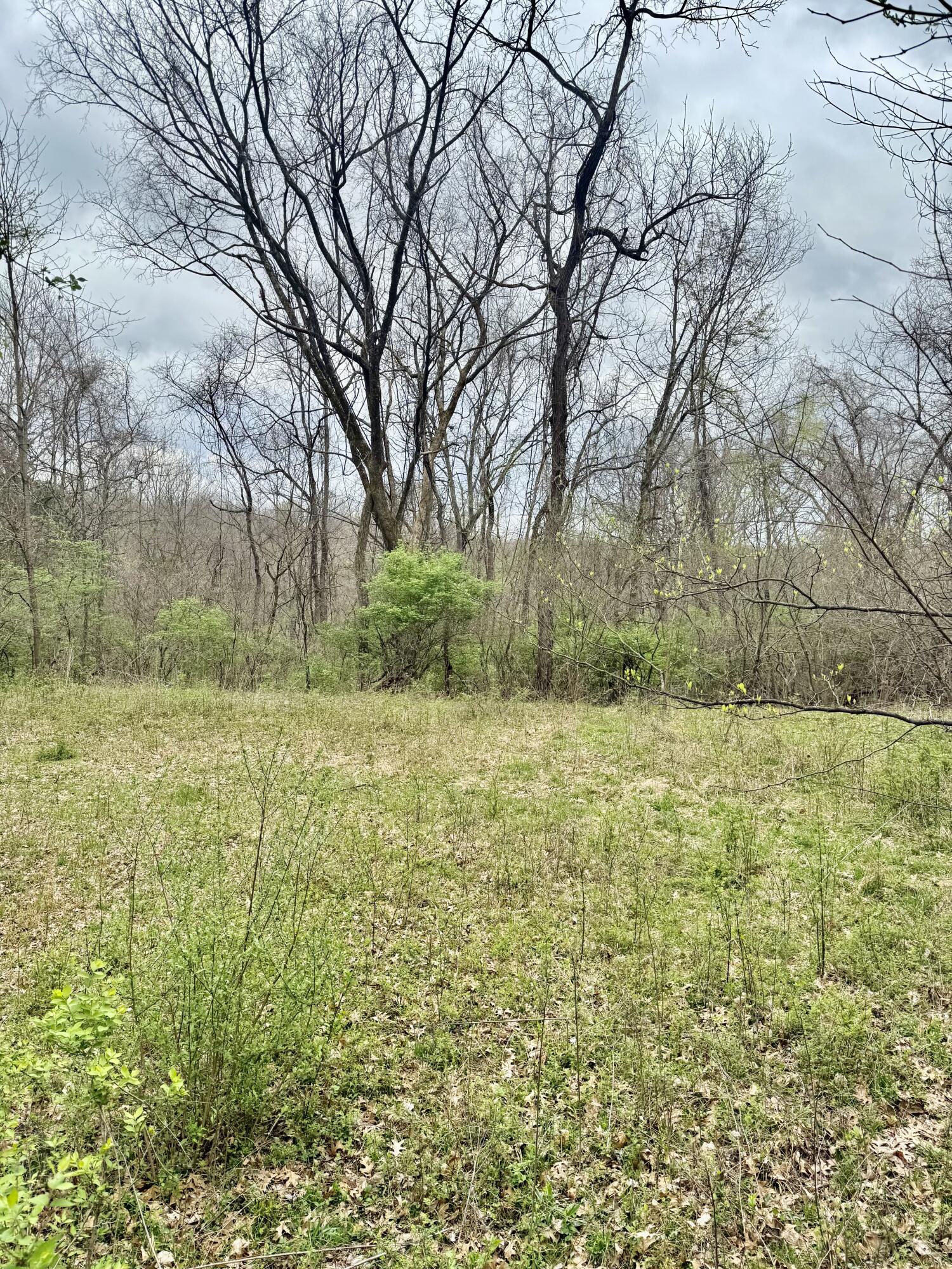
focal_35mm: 24
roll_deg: -1.9
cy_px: 634
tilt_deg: -1.7
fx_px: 880
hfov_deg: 56.8
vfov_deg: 71.6
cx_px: 476
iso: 80
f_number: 1.78
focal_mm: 6.76
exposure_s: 1/1230
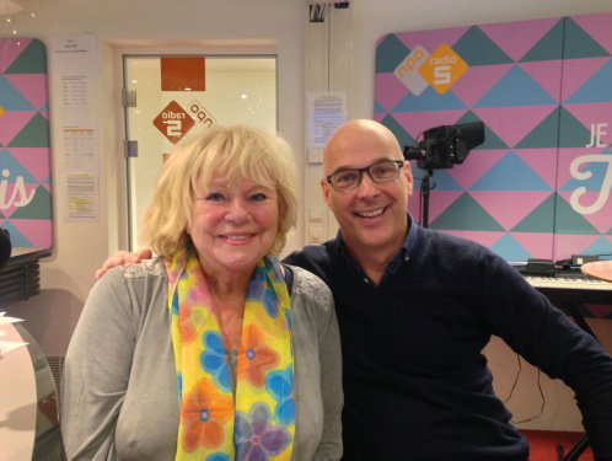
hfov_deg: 55.3
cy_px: 230
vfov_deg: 43.0
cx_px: 306
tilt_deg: -5.3
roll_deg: +0.0
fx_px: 584
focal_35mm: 33
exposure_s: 1/20
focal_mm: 4.12
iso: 400
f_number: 2.4
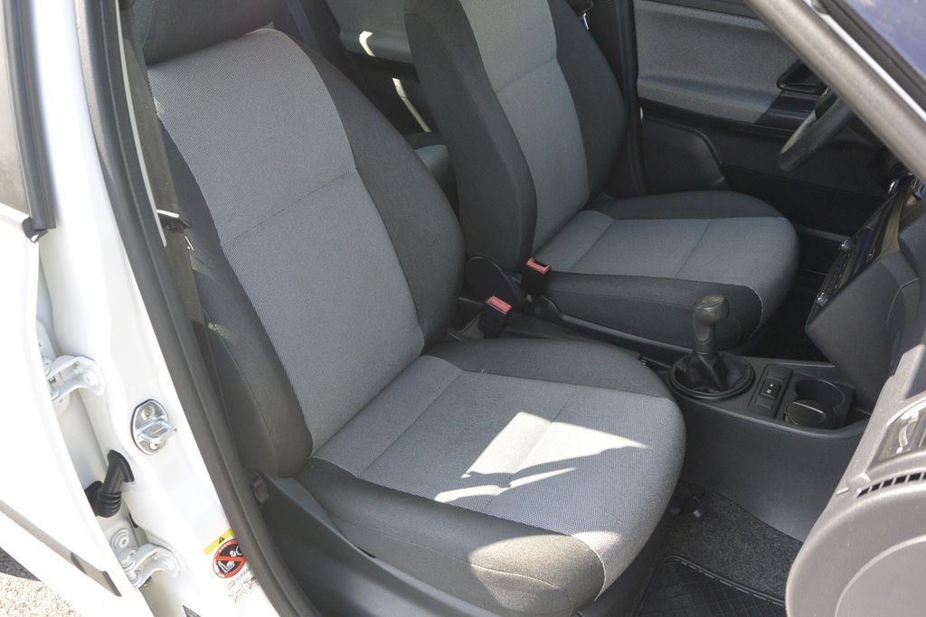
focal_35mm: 29
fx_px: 746
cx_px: 463
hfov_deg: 63.7
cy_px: 308
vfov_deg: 45.0
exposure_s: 1/250
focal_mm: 11
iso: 200
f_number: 3.5
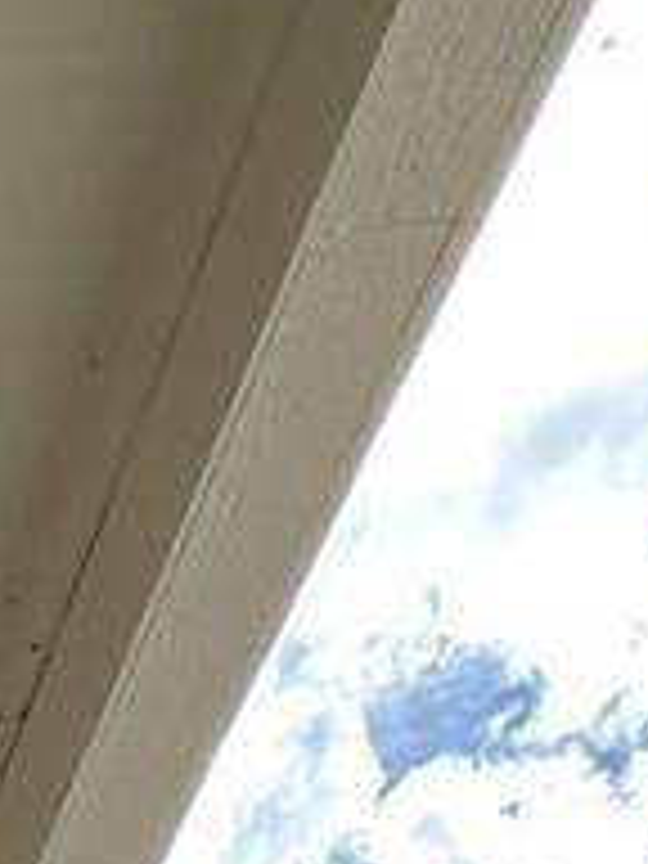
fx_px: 2795
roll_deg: +1.8
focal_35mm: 112
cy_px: 2835
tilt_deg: -6.3
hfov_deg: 11.2
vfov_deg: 10.2
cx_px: -868
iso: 50
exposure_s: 1/754
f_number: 2.2
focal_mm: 2.22
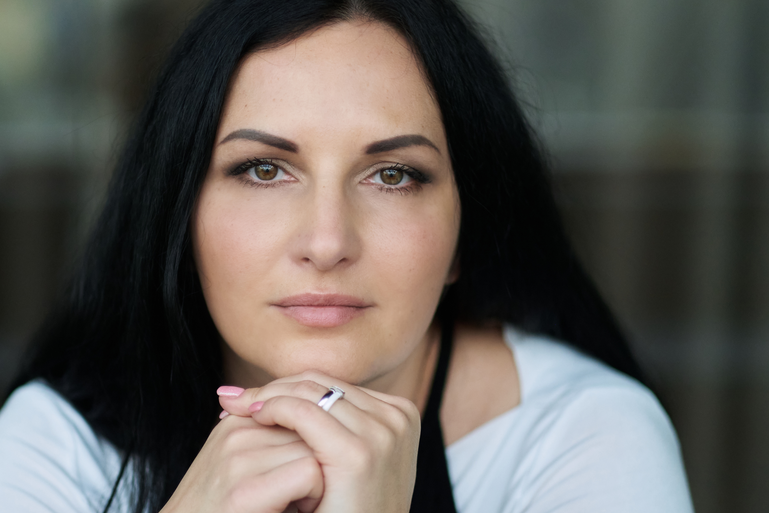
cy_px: 290
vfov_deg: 11.9
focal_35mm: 115
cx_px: 323
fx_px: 2456
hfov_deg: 17.8
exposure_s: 1/2000
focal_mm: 56
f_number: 1.2
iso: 1000
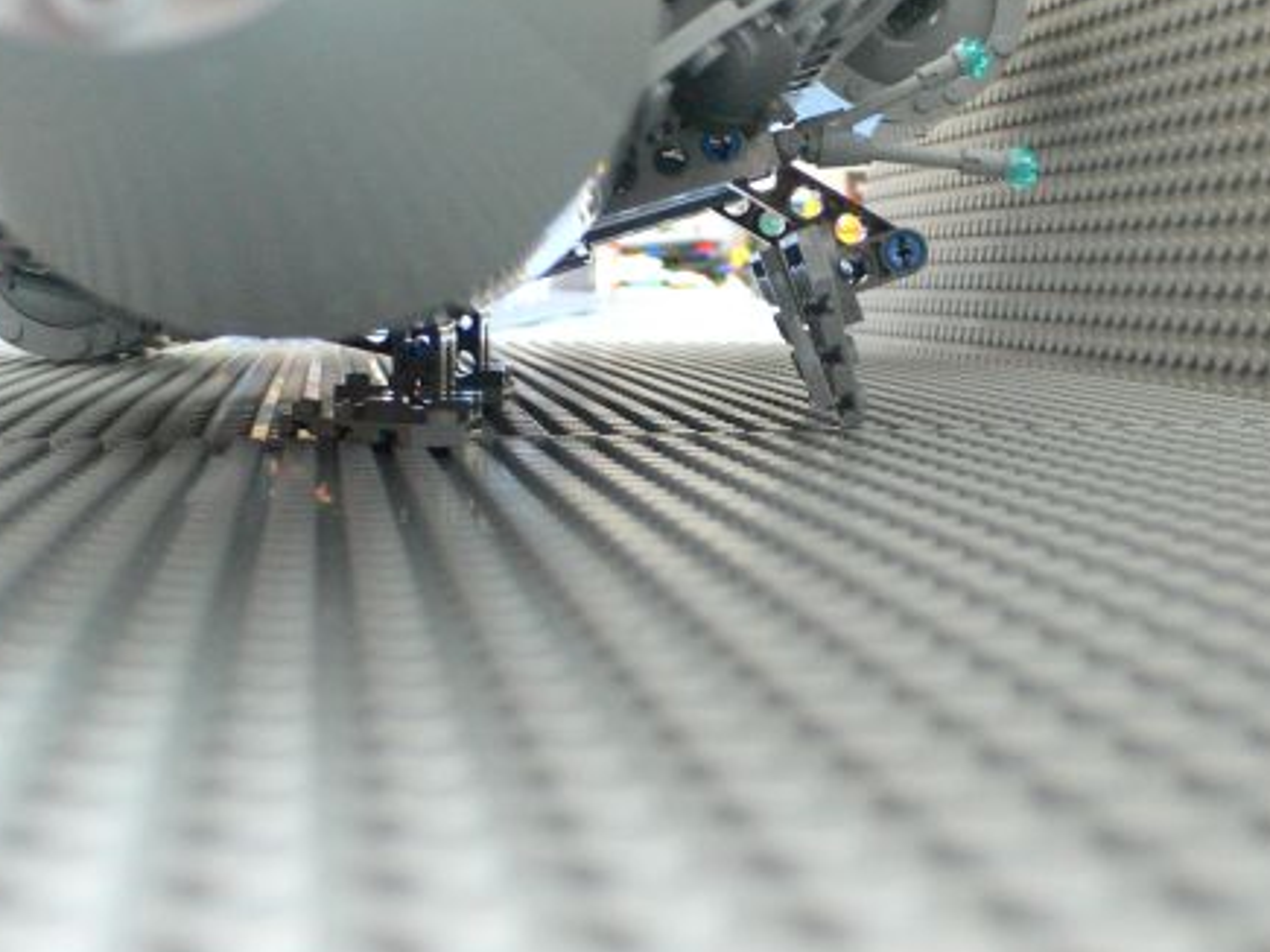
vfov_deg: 28.9
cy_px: 336
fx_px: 1834
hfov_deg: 38.2
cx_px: 704
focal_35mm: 50
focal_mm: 6.3
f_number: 2.8
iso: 200
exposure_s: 1/10
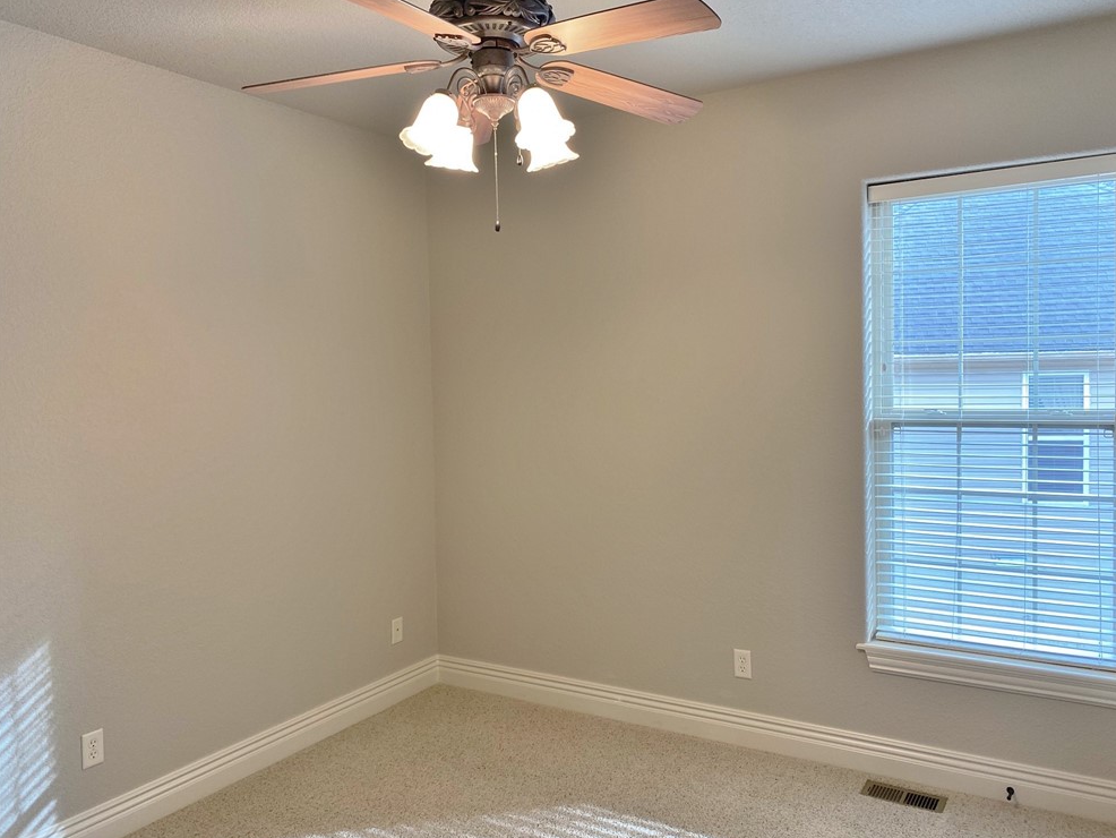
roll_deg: +1.6
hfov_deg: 65.3
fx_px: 871
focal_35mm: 27
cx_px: 576
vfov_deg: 51.4
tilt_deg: -1.8
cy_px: 414
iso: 80
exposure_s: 1/60
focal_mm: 4.25
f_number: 1.8
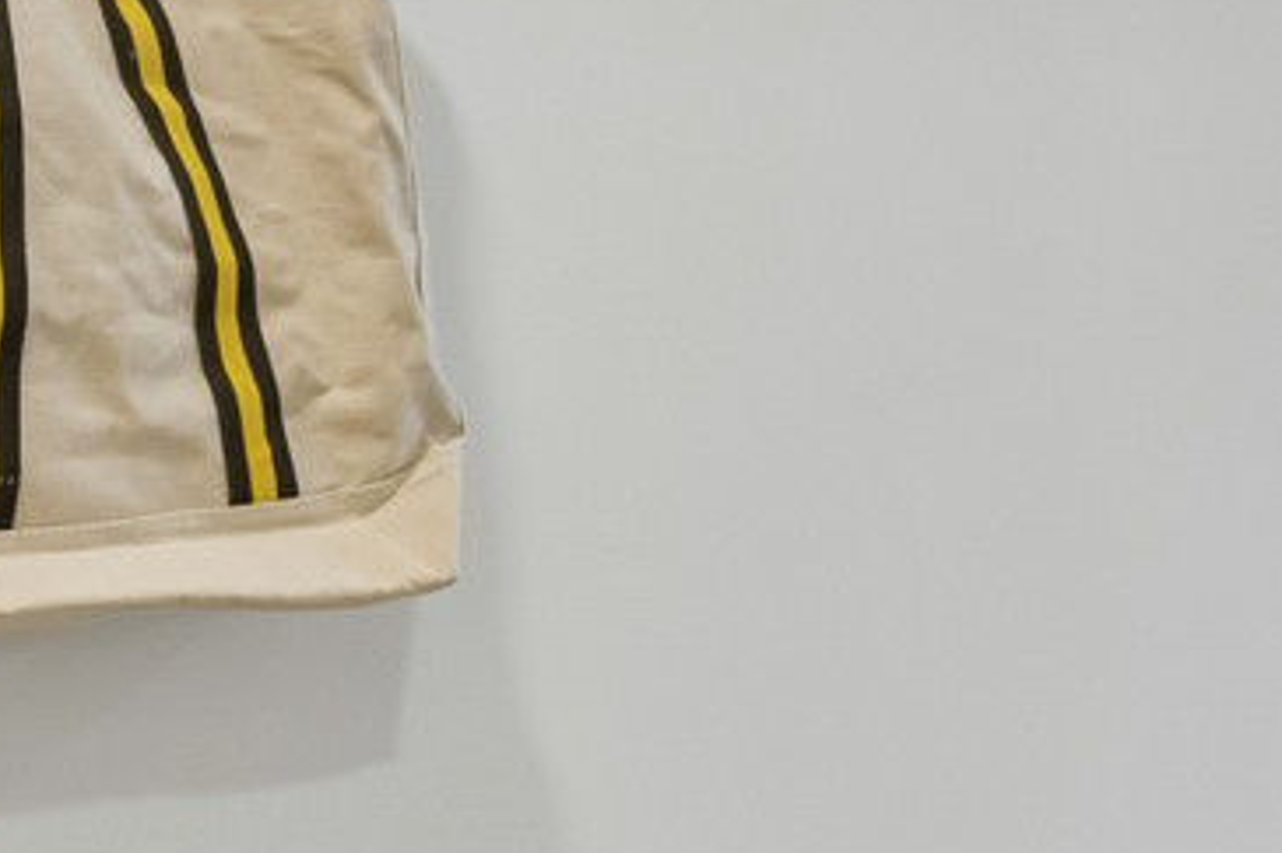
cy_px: 116
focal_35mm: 109
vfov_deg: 12.5
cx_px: 2255
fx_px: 3880
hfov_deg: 16.1
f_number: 6.3
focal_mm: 23
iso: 640
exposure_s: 1/30
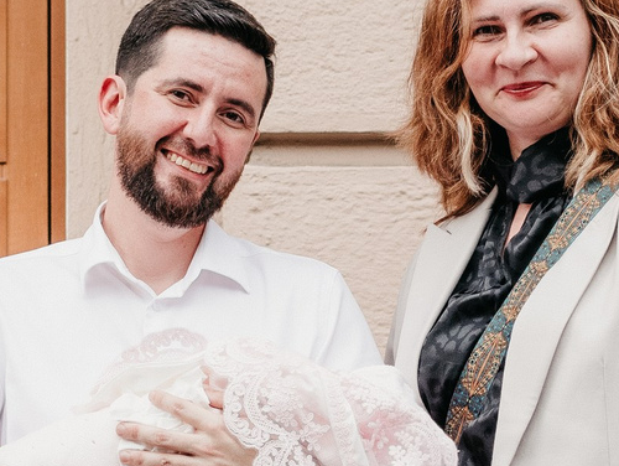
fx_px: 3705
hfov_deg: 9.5
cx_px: 338
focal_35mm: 207
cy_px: 500
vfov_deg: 7.2
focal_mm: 35
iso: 400
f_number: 4
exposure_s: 1/640
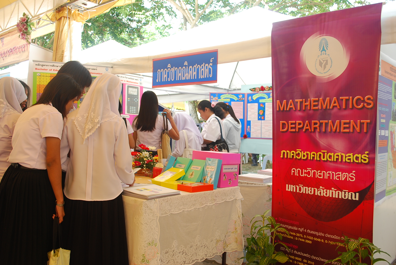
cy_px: 132
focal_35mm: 33
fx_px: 363
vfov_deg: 40.1
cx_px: 198
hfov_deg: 57.2
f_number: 5
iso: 200
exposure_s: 1/80
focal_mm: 22
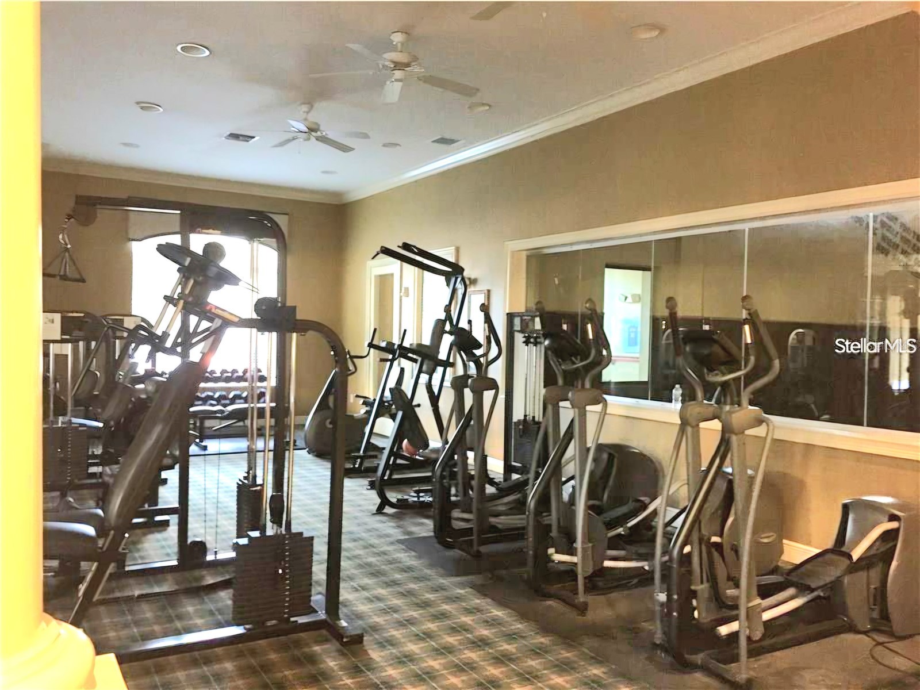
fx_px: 771
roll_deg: -0.9
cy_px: 345
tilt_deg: -1.1
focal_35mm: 29
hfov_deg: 61.7
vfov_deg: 48.2
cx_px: 460
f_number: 2.2
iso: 250
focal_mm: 4.15
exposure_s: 1/17
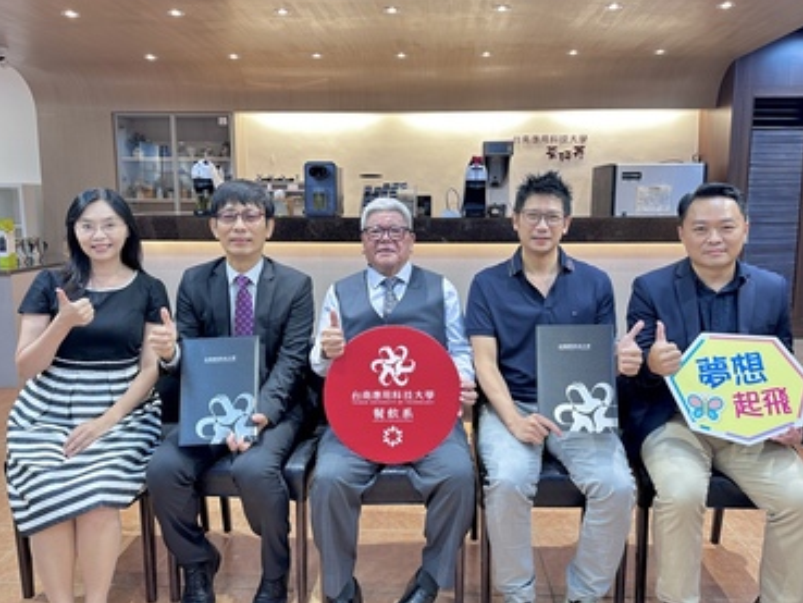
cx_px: 409
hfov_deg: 67.3
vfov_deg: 53.1
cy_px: 292
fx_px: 603
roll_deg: +0.2
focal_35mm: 26
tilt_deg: -8.0
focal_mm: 6.86
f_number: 1.78
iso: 125
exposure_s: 1/60
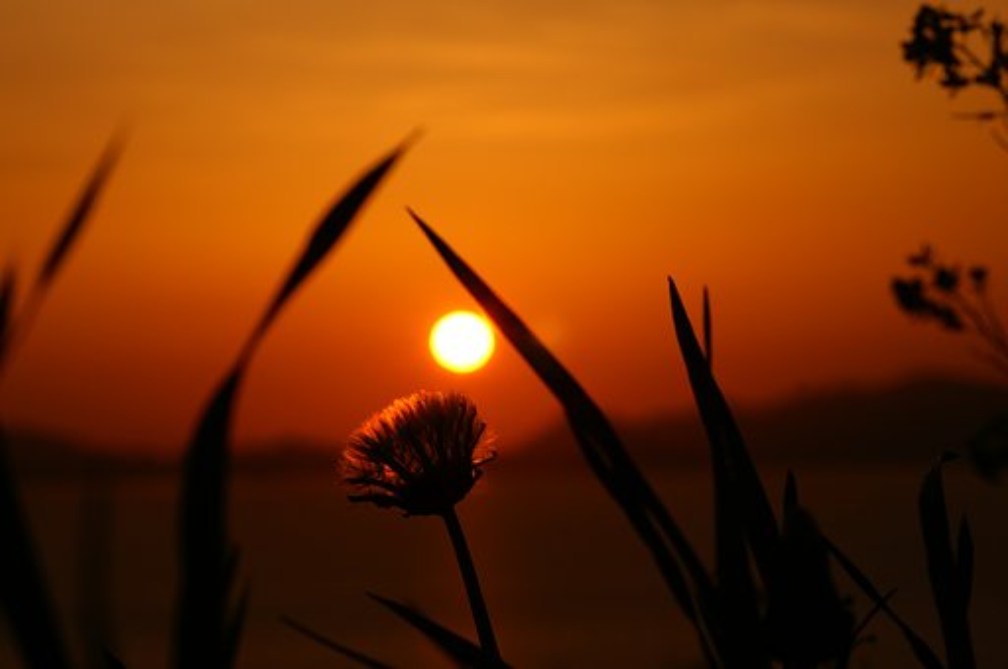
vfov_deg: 10.7
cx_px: 504
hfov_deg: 16.1
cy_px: 334
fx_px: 3565
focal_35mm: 128
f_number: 11
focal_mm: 85
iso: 100
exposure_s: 1/320
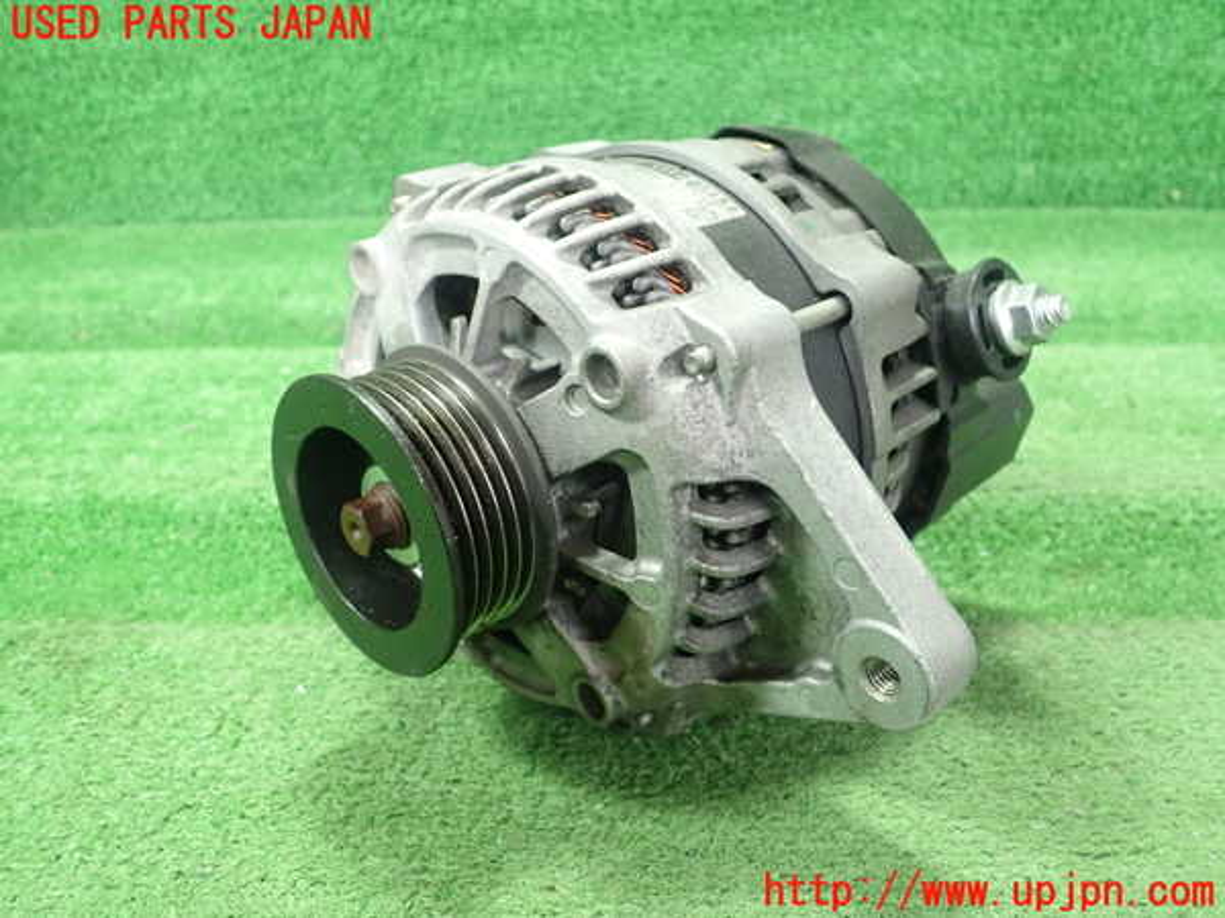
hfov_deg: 60.0
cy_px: 459
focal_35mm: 30
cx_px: 612
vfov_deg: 46.8
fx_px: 1062
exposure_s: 1/125
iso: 800
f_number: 2.3
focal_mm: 5.5
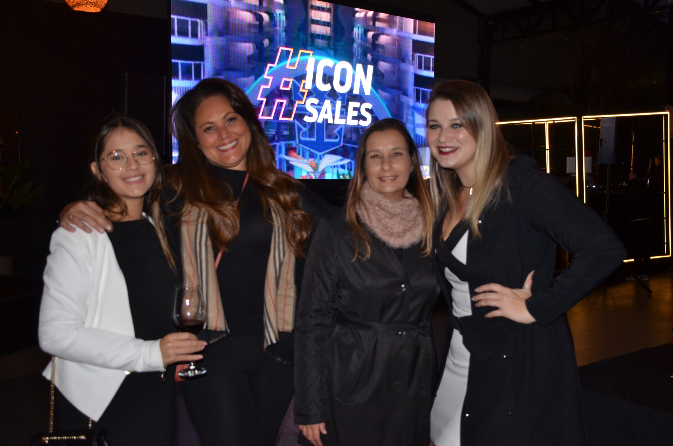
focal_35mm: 36
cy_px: 223
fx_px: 672
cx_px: 336
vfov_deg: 36.7
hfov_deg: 53.2
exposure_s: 1/60
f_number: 3.8
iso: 800
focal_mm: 24
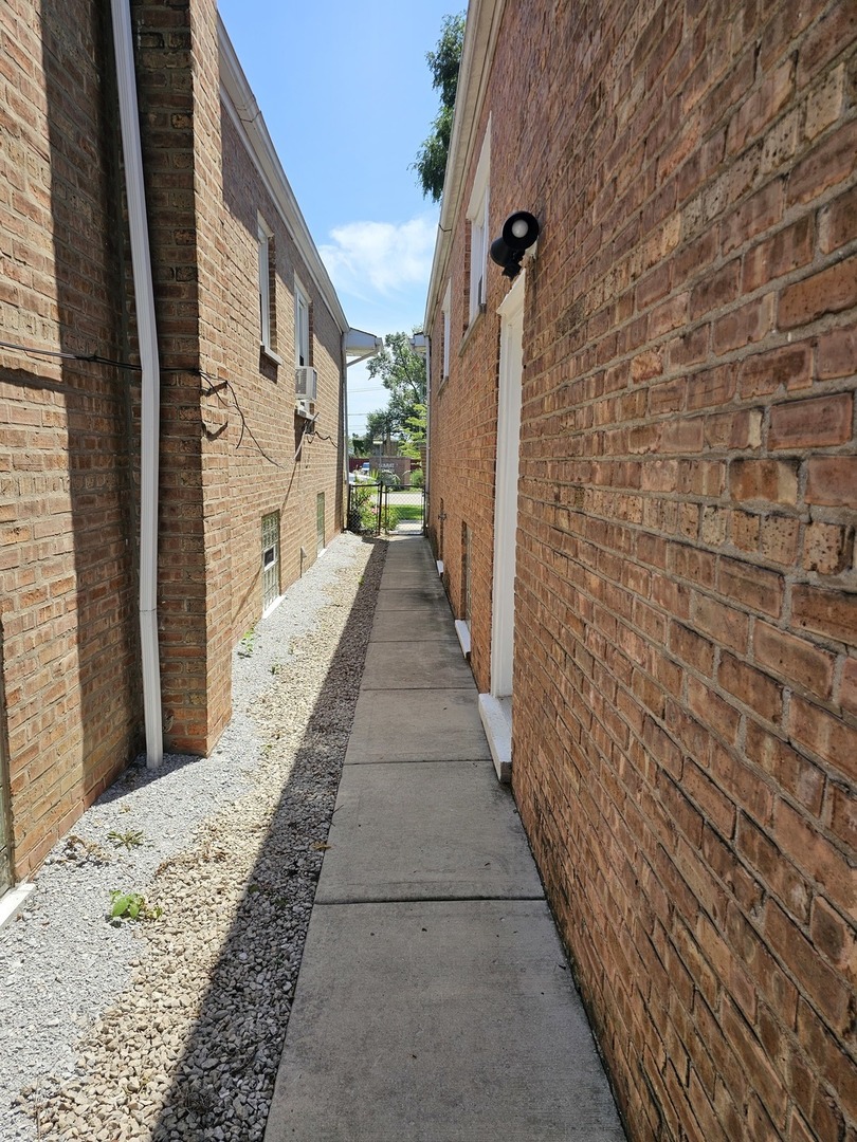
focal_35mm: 23
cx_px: 428
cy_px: 571
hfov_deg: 58.9
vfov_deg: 73.9
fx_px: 759
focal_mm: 6.3
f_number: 1.7
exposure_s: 1/532
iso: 10
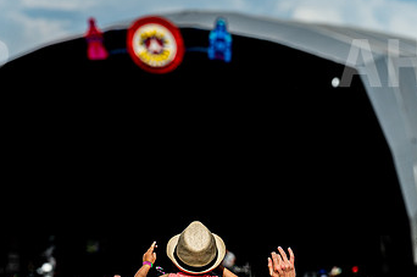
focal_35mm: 278
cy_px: 221
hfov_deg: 7.4
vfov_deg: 4.9
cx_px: 193
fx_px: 3216
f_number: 5
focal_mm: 155
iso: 100
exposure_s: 1/1000
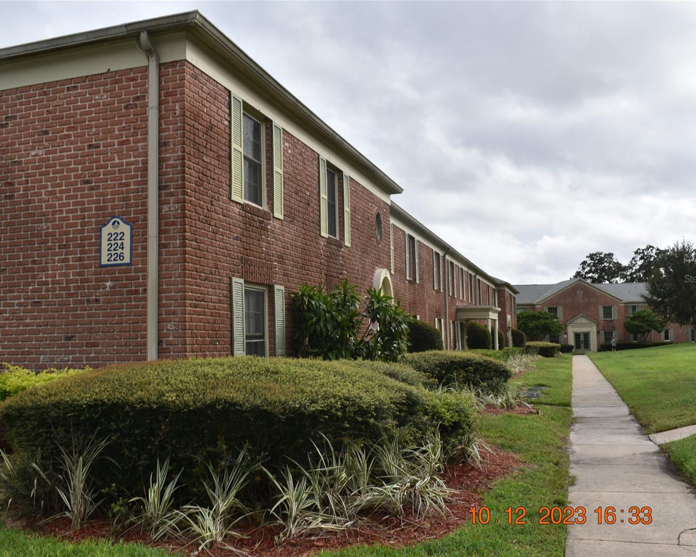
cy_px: 278
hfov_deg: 50.7
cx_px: 312
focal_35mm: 36
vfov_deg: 41.6
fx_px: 733
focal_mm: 21
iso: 100
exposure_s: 1/200
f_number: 11
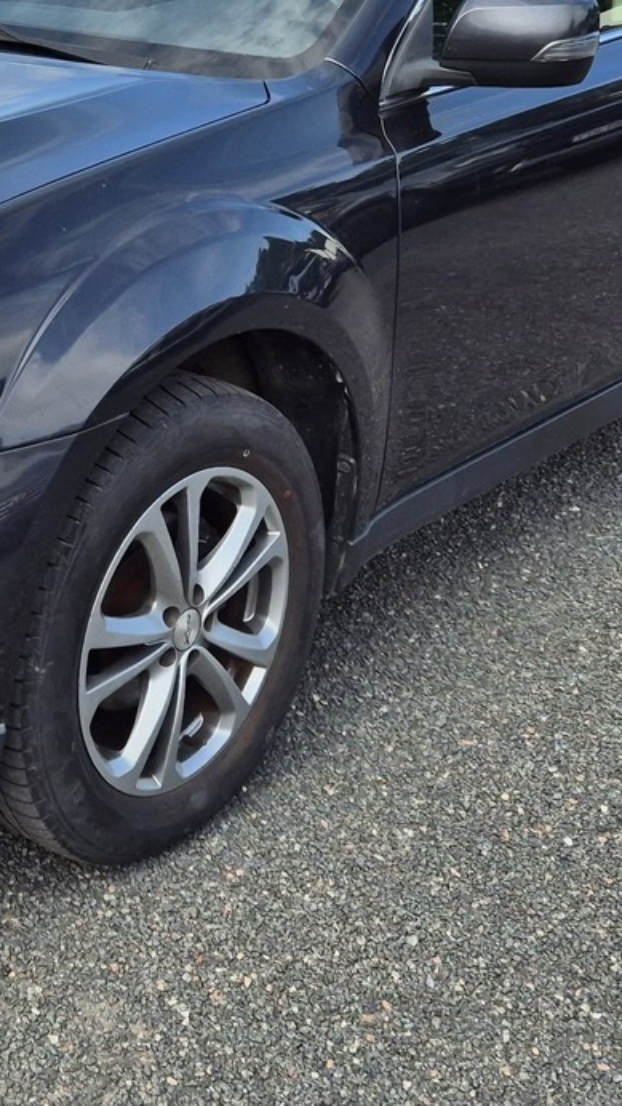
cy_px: 253
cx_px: 54
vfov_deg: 35.1
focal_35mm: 58
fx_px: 1700
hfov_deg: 20.3
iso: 25
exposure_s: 1/1308
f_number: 1.8
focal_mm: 5.4
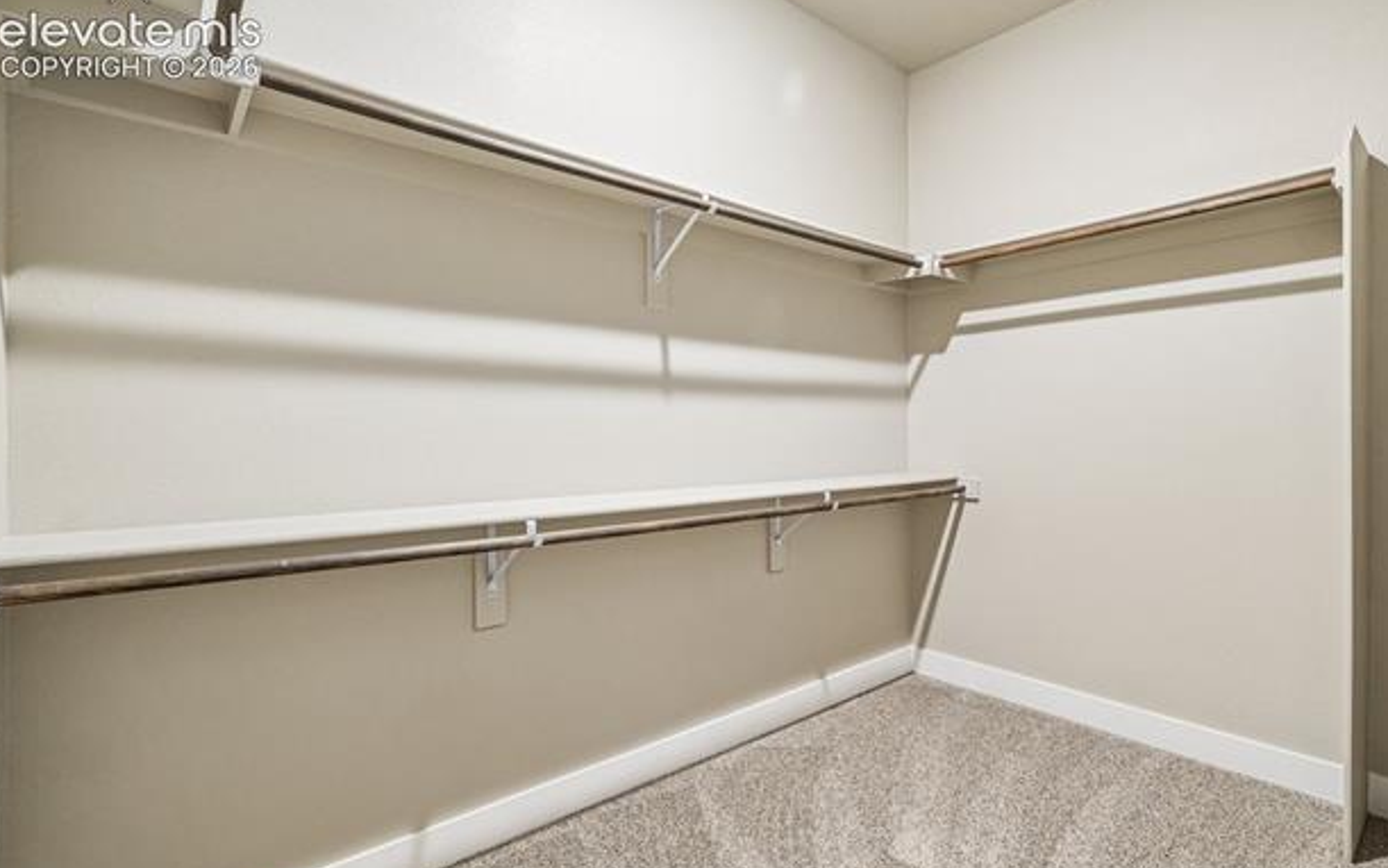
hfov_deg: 95.6
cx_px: 711
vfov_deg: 69.2
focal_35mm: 17
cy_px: 436
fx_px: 630
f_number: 8
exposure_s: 1/1.67
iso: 800
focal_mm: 10.4
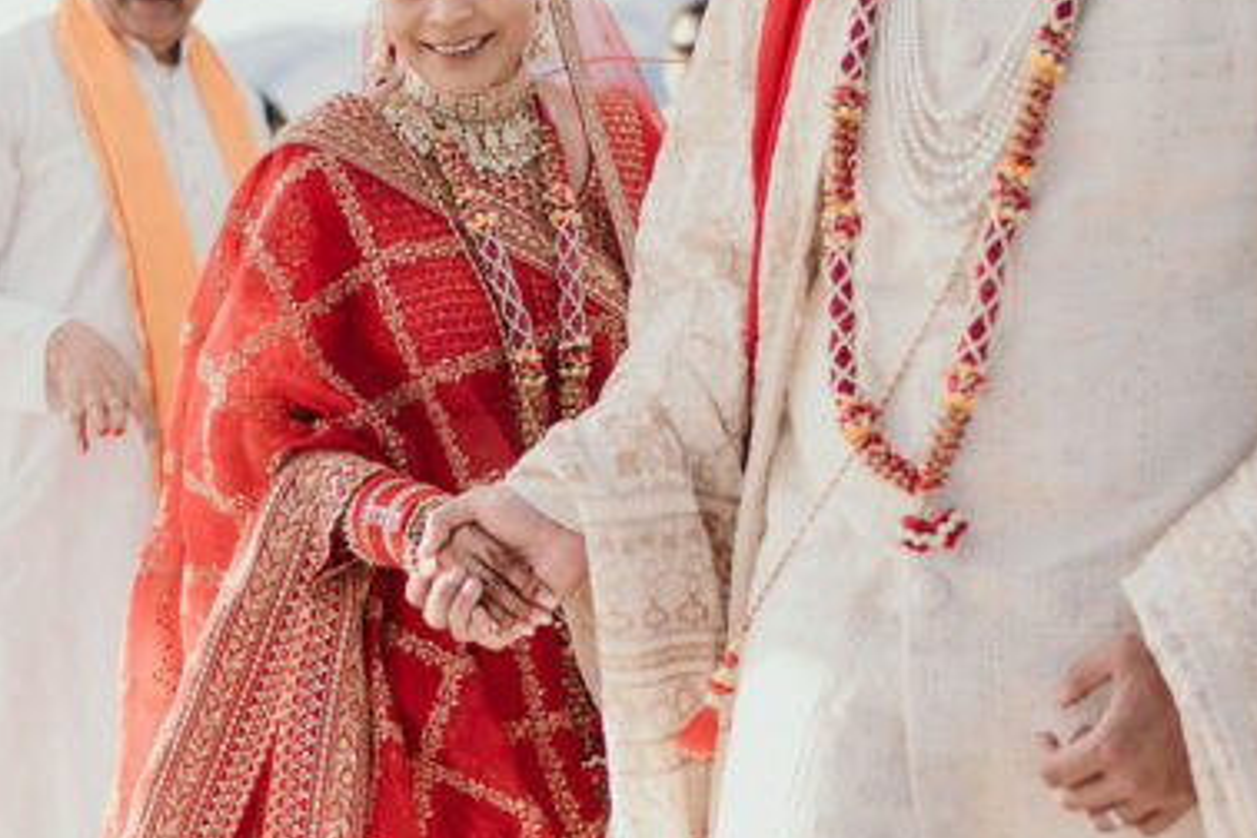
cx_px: 680
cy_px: 394
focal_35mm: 79
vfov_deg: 17.3
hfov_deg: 25.7
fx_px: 2758
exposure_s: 1/1000
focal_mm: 35
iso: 50
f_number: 1.4
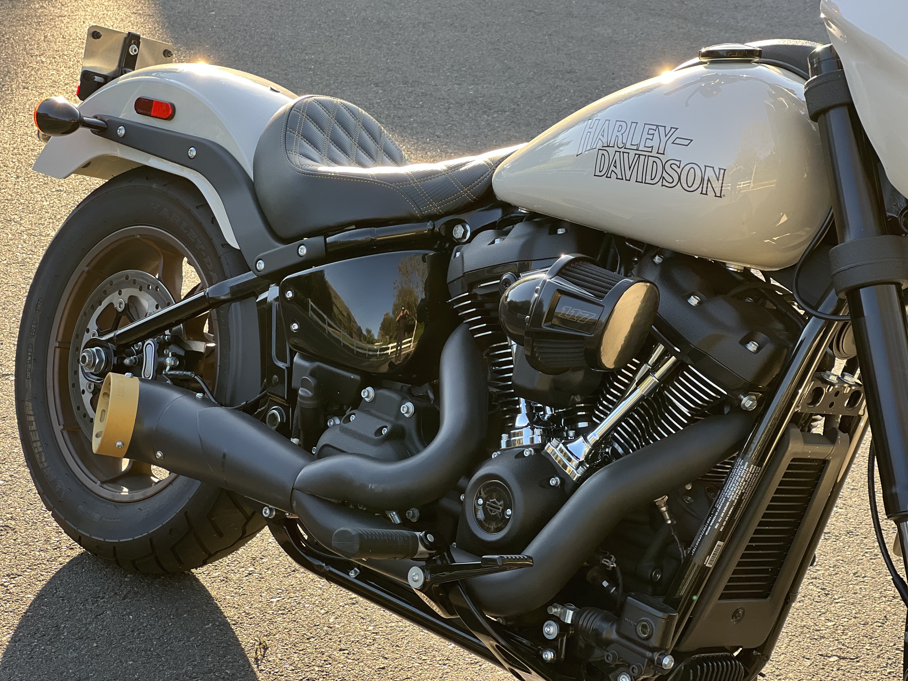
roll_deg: +2.3
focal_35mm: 77
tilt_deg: -21.5
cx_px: 454
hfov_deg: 25.3
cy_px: 340
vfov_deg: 19.1
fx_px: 2020
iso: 50
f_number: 2.8
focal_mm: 9
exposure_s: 1/121
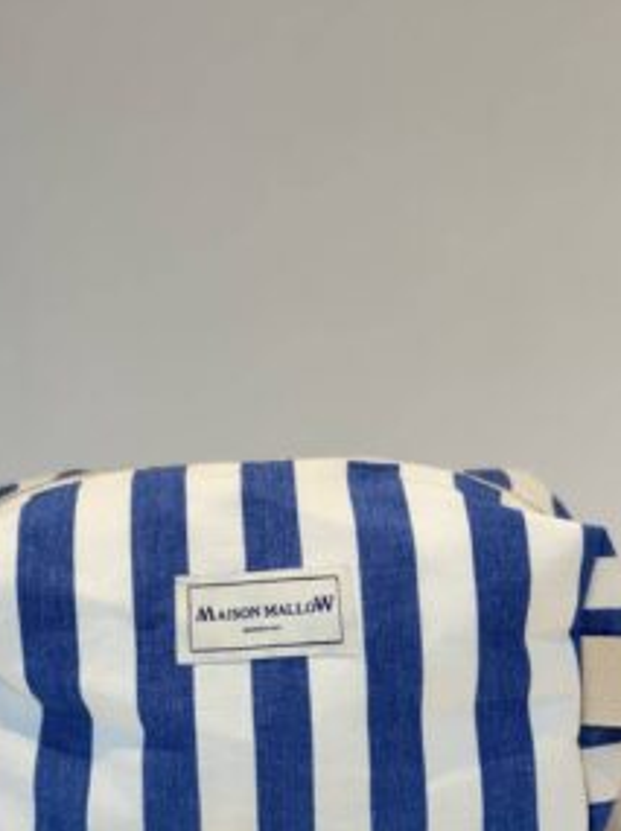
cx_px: 300
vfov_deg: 27.0
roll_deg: +0.0
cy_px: 523
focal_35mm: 72
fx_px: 1726
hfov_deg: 20.4
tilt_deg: -7.9
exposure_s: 1/100
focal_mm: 6.76
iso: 80
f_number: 1.78
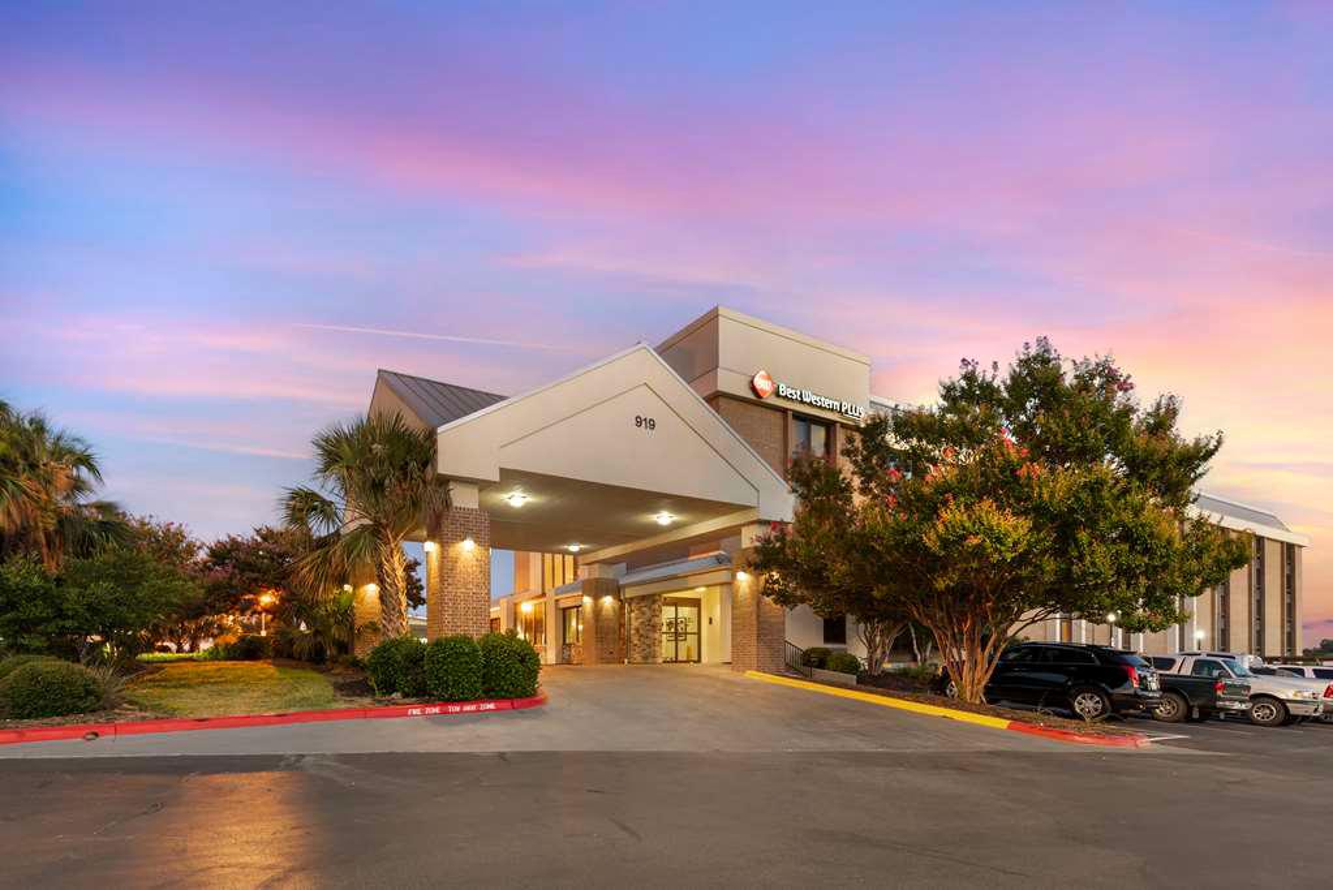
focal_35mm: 14
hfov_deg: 104.2
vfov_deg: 81.3
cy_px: 445
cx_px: 666
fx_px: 519
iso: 200
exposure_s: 6
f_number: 8
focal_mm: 14
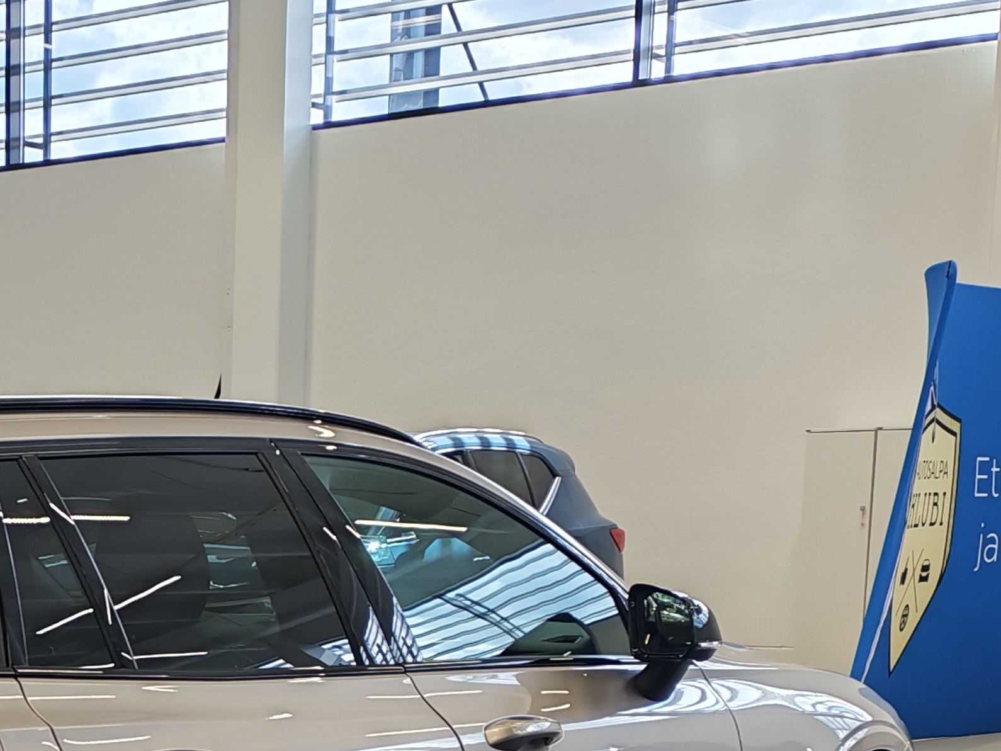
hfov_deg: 21.7
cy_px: 954
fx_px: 2458
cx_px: -126
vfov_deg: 16.5
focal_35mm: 85
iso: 78
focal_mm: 6.12
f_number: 1.9
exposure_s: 1/100
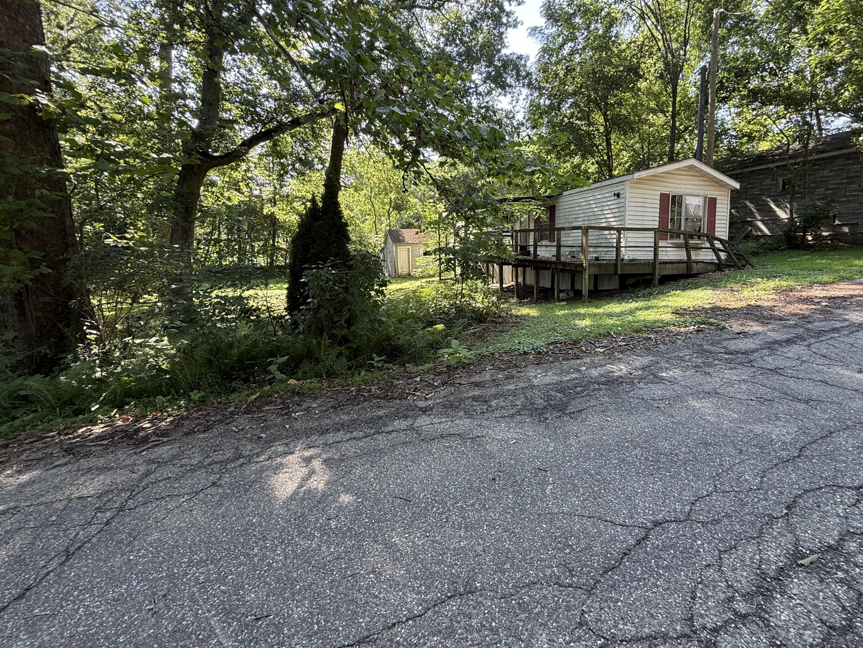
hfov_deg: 94.2
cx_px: 477
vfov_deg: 77.8
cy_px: 283
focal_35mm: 16
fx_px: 399
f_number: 2.2
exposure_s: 1/99
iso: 64
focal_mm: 2.22
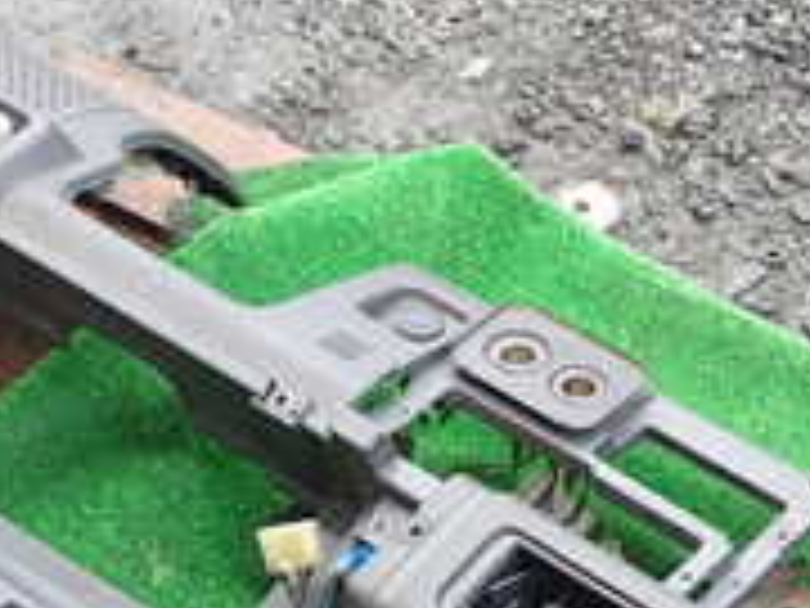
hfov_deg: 19.1
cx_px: 824
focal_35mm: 100
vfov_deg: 14.1
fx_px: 2340
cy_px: 833
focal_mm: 5.4
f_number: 3.2
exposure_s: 1/160
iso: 100
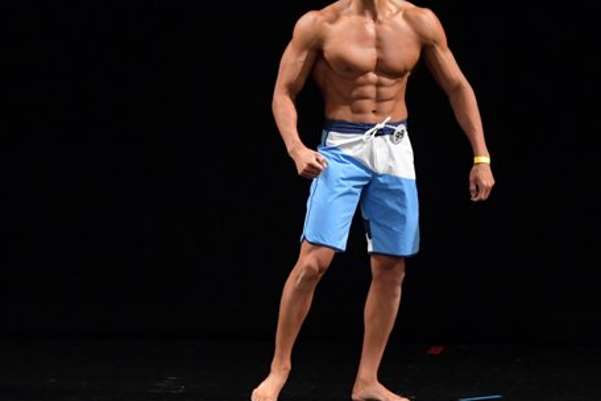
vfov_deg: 3.2
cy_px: 148
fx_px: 7228
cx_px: 380
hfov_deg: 4.8
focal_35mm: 433
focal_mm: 170
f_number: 5.6
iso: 3200
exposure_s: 1/400
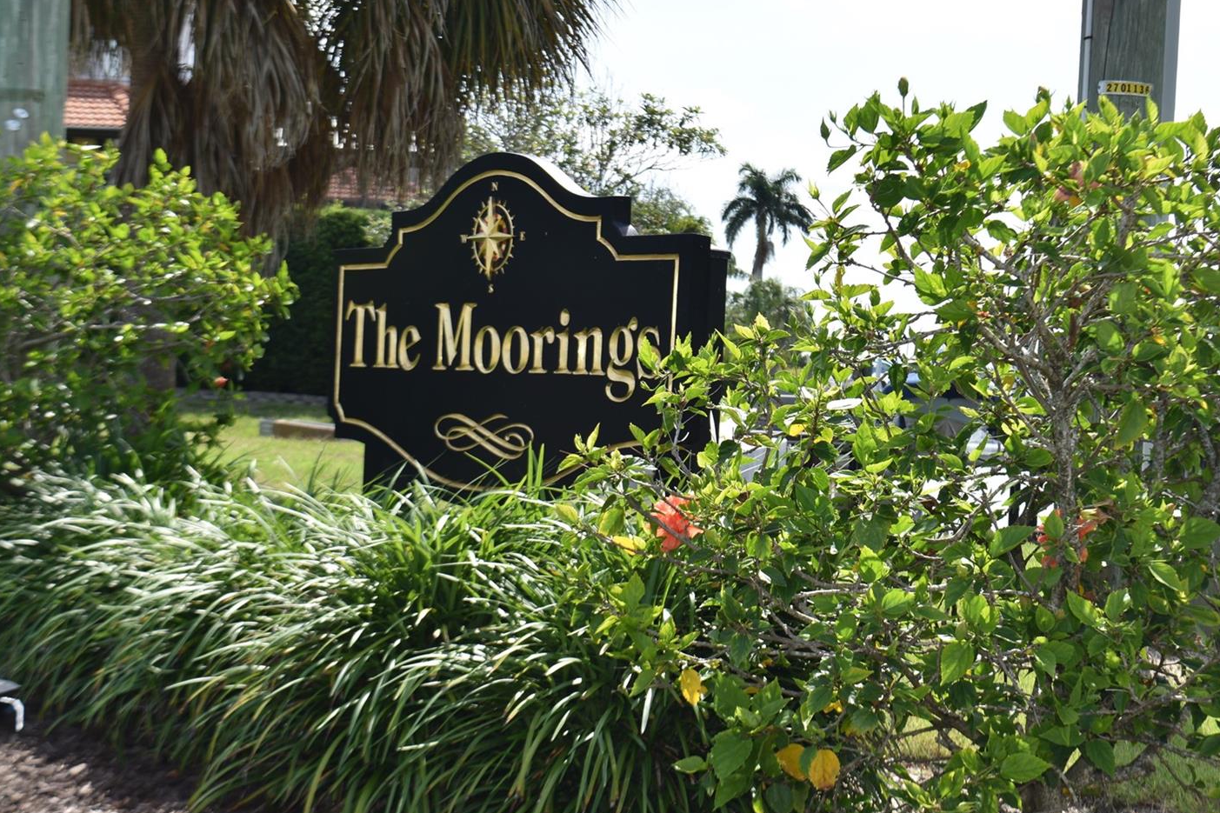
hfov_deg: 30.9
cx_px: 665
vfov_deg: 20.9
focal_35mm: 65
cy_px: 413
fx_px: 2202
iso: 100
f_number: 9
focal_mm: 38
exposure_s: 1/200
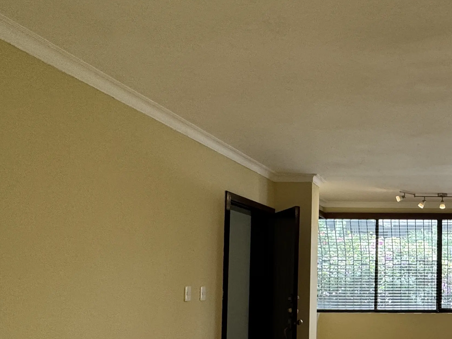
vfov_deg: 40.4
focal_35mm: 34
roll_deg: +0.4
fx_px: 444
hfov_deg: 44.4
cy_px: 260
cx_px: 469
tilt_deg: +2.5
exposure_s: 1/120
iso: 125
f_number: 2.2
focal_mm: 2.22
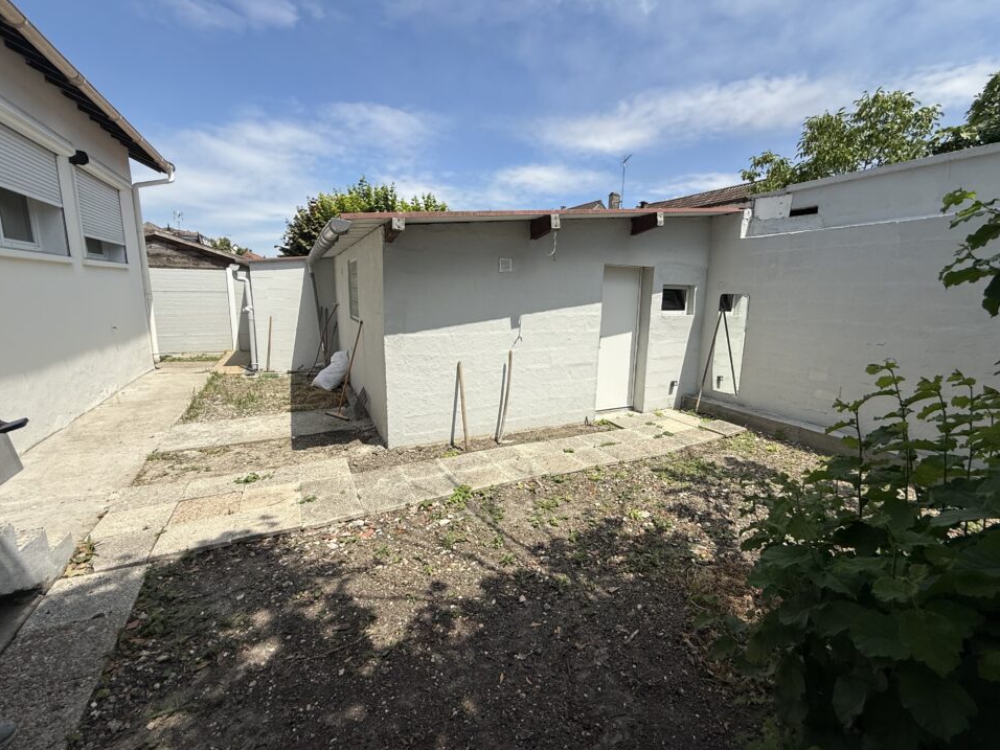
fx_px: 433
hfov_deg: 98.0
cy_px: 366
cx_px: 532
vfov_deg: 81.7
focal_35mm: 15
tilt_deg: -8.8
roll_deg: -1.8
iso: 50
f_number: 2.2
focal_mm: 2.22
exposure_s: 1/2717
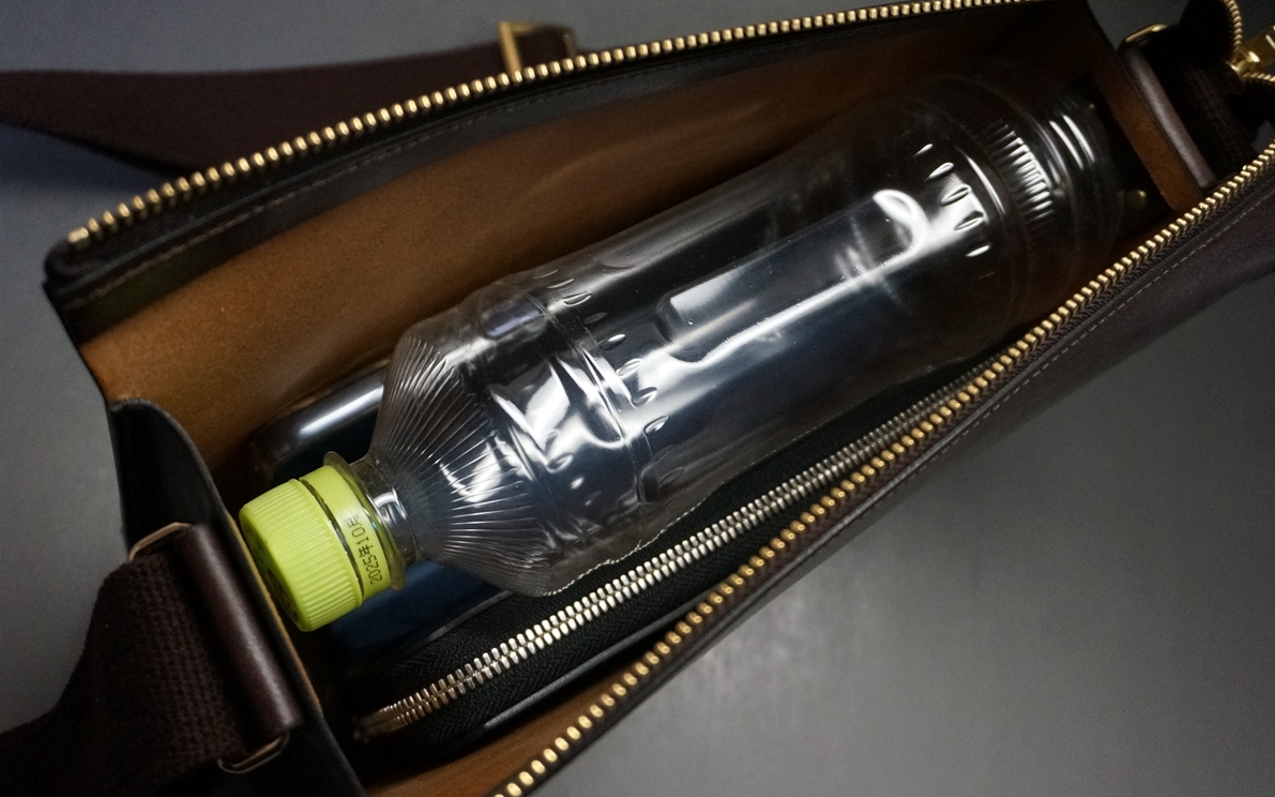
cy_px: 385
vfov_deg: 32.0
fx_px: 1390
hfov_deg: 49.3
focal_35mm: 40
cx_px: 641
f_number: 4.5
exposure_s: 1/160
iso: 3200
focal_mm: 26
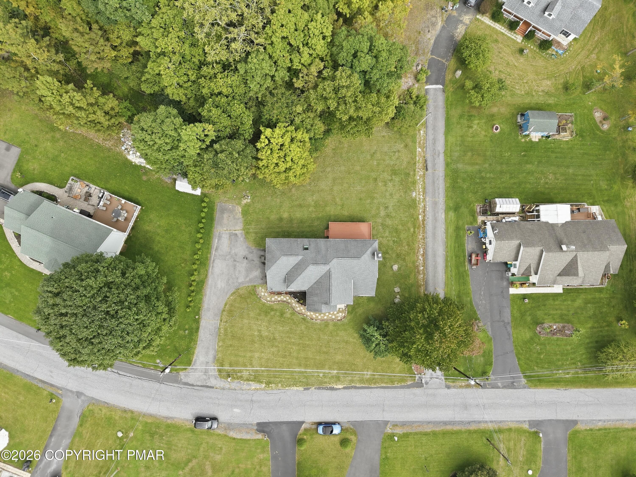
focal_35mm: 24
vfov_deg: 56.8
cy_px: 238
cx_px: 318
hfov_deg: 71.6
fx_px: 441
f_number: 1.8
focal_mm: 8.7
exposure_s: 1/1250
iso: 100
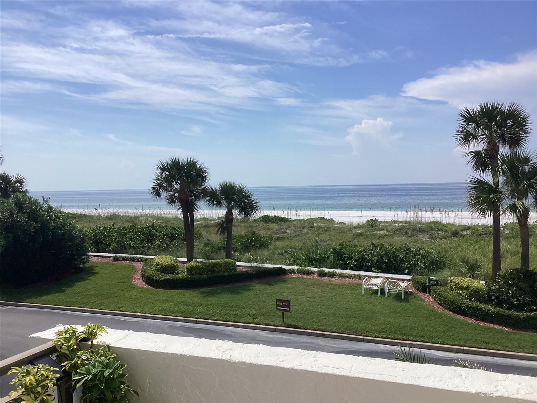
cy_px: 202
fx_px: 481
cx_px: 268
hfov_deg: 58.4
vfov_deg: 45.4
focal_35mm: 31
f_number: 2.4
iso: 25
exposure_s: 1/3021
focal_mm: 3.3
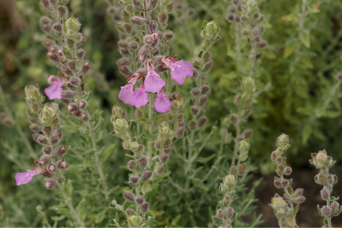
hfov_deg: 13.7
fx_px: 1425
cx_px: 171
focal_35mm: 150
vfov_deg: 9.1
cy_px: 114
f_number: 8
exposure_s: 1/160
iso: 500
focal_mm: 100
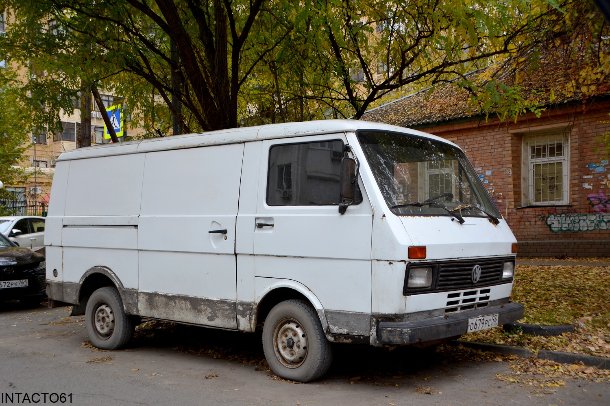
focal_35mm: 39
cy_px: 203
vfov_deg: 34.2
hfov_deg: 49.6
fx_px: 661
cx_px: 305
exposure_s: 1/160
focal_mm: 26
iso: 200
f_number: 5.6
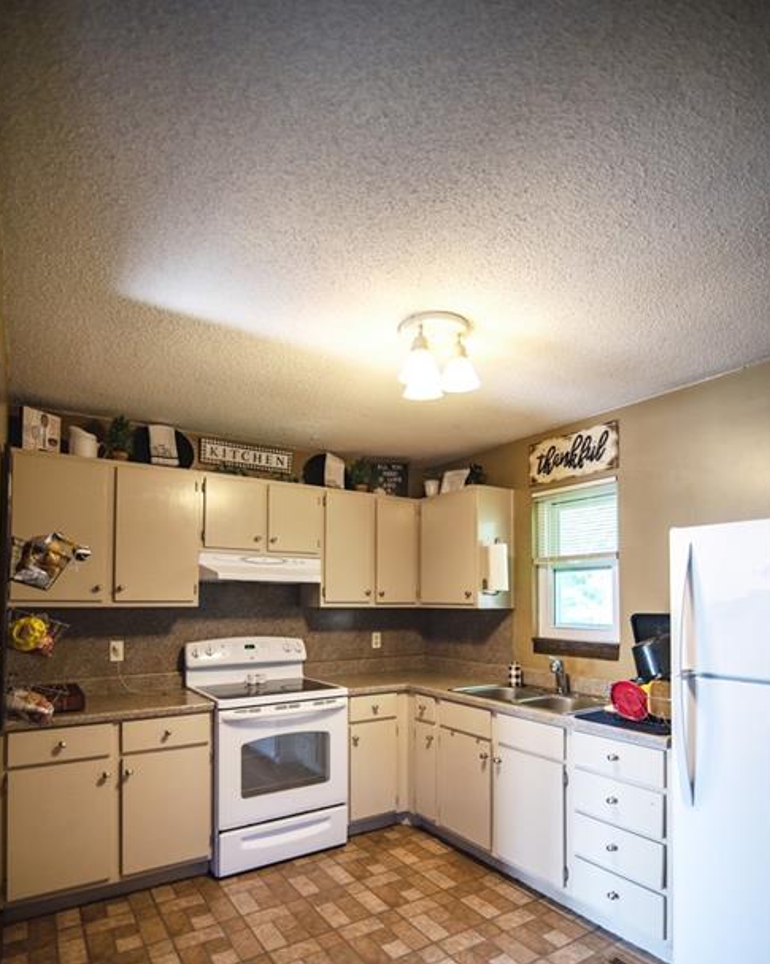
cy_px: 584
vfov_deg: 82.2
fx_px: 542
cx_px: 371
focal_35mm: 19
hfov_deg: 70.8
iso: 800
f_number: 2.8
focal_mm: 16
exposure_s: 1/200
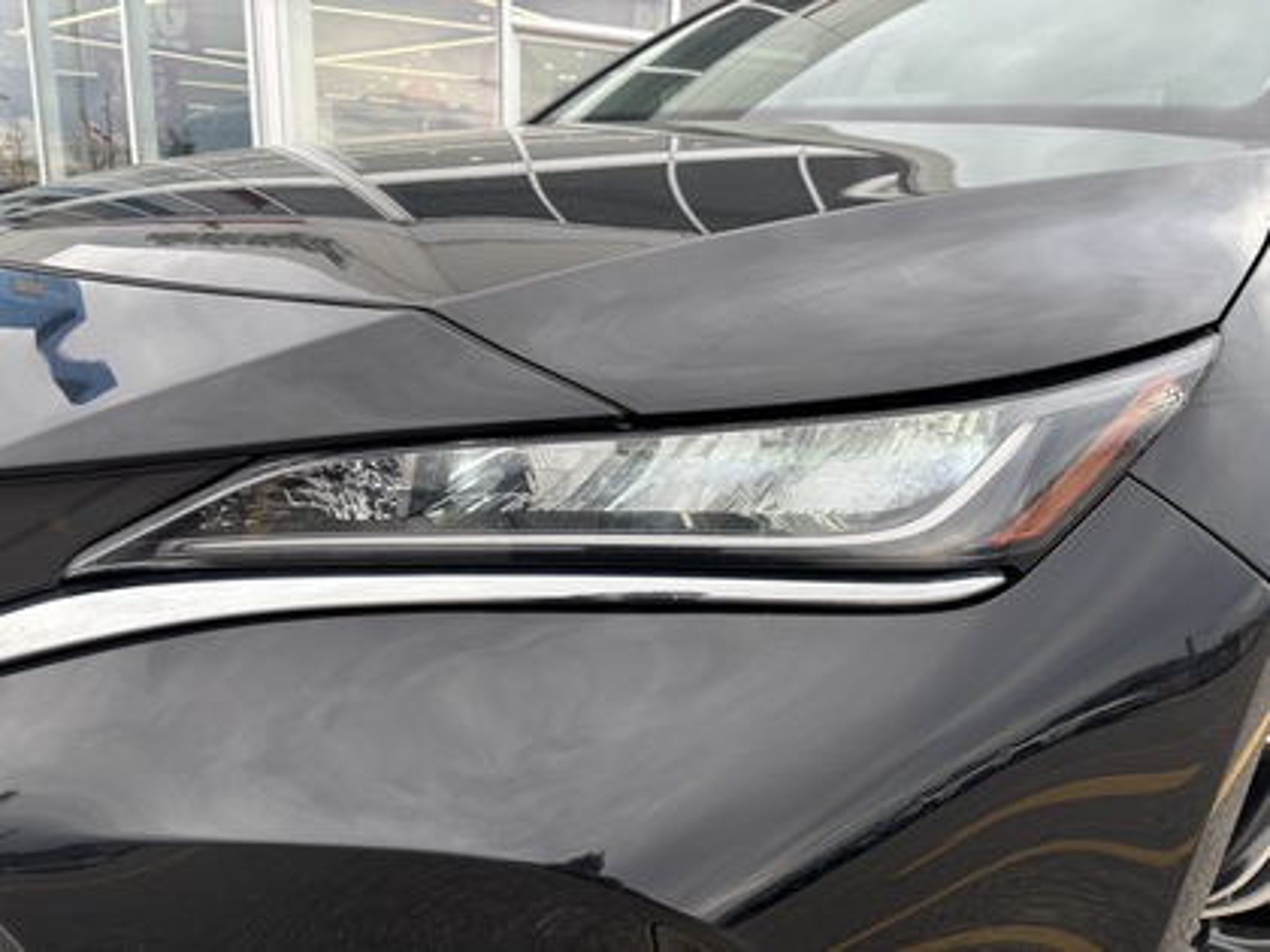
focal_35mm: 26
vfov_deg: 53.1
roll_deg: -2.0
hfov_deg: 67.3
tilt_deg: -13.9
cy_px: 476
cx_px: 635
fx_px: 954
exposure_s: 1/544
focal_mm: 5.96
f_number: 1.6
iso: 50
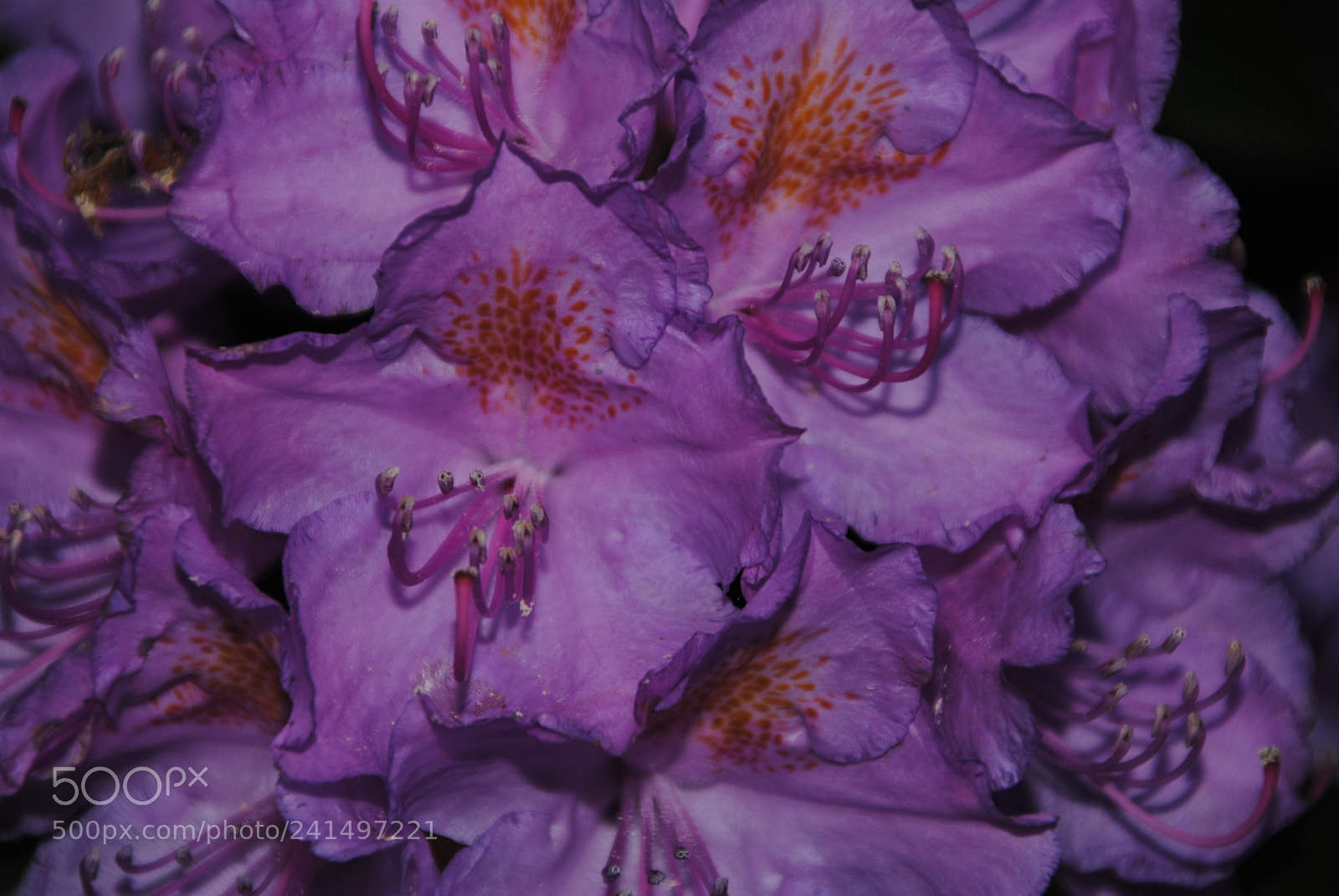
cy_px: 448
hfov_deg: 6.9
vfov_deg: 4.6
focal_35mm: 300
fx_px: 11171
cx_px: 670
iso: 200
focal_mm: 200
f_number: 6.3
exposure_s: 1/60
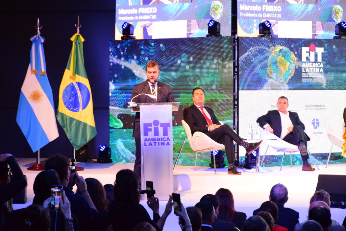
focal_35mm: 135
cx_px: 173
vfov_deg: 10.2
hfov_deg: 15.2
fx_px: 1298
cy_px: 116
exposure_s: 1/160
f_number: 7.1
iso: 3200
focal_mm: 90
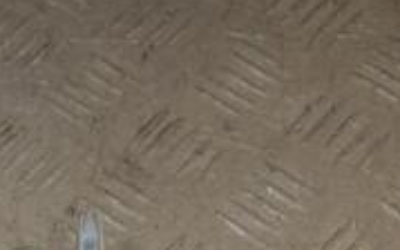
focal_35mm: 133
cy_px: 438
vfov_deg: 9.4
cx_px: -154
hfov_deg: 14.8
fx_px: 1450
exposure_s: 1/200
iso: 800
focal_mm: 26
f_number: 8
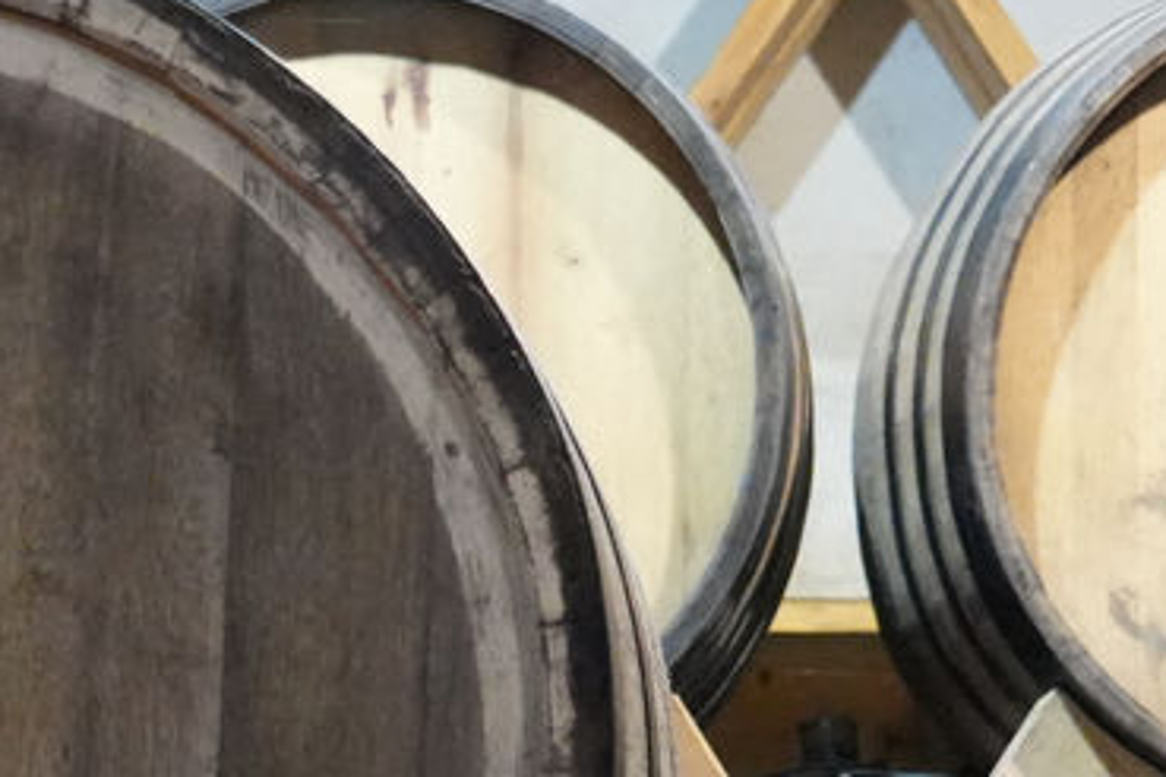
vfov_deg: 7.0
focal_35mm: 191
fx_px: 6186
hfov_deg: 10.7
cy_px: 1350
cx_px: 224
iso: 12800
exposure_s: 1/100
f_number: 4
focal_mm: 44
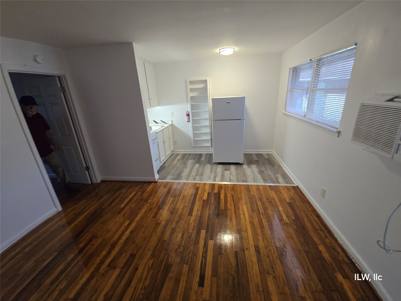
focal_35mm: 13
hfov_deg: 106.2
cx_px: 200
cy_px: 150
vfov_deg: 89.9
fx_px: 151
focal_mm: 2.2
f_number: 2.2
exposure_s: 1/60
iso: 250
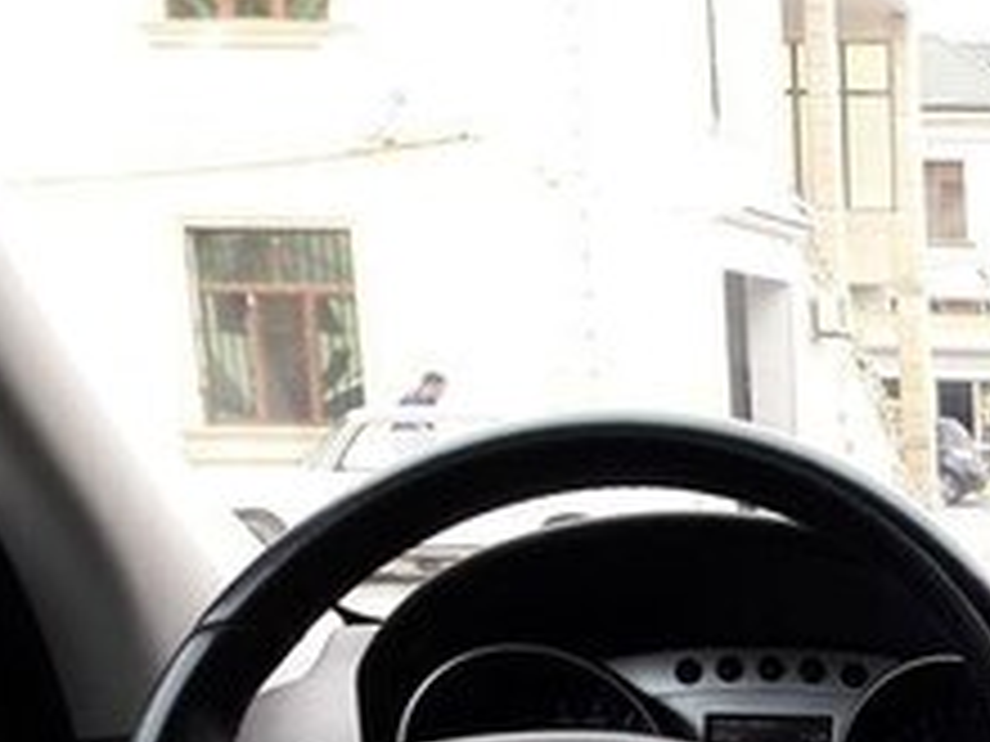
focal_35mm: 84
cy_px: 992
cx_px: 1454
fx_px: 2402
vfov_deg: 16.5
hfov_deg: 20.3
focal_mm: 3.7
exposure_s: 1/100
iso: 50
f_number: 1.9
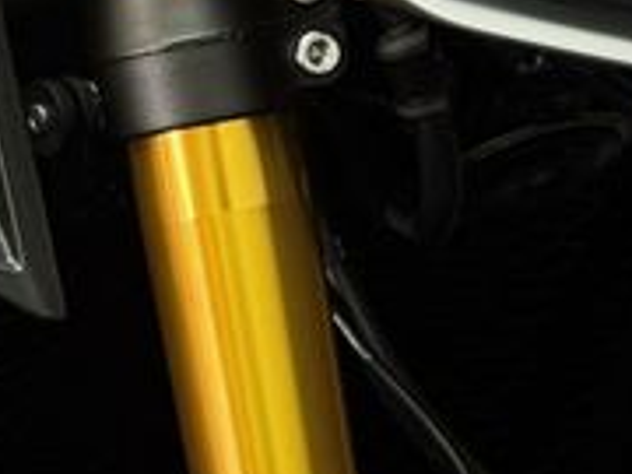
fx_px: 3122
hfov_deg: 11.4
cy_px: -260
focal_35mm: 171
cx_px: 678
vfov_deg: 8.5
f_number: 1.78
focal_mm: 6.76
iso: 160
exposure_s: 1/50
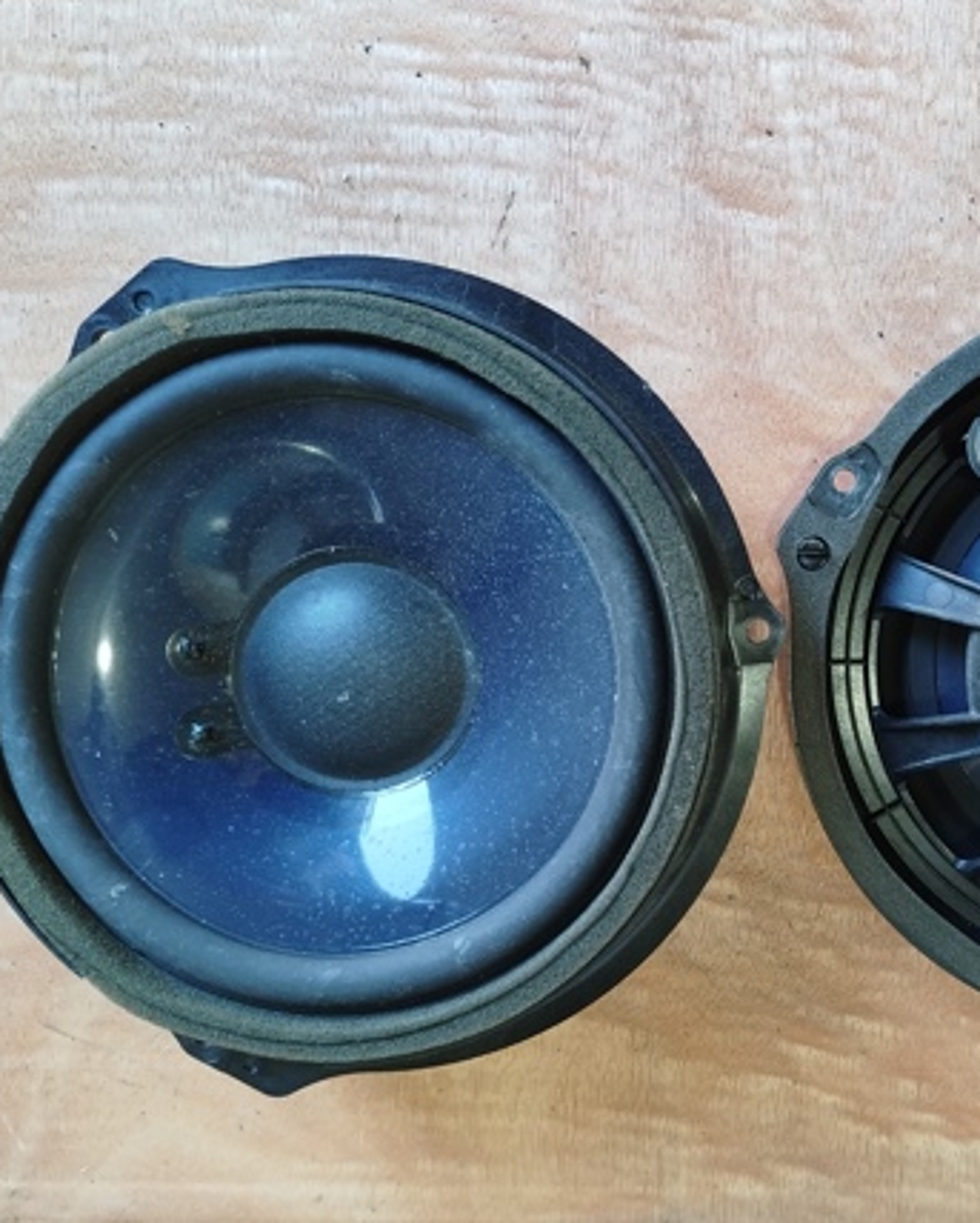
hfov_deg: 40.5
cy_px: 657
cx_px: 789
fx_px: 1268
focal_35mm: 35
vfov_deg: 51.5
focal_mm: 5.31
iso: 320
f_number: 1.7
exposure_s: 1/33
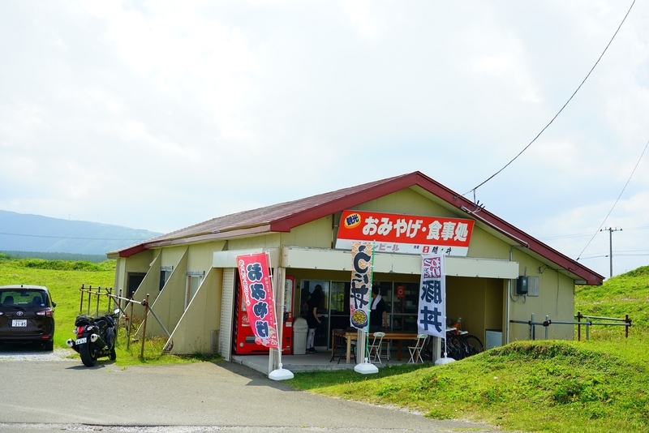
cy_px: 216
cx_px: 324
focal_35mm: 38
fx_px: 685
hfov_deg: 50.7
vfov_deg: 35.1
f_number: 4
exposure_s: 1/1000
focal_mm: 38
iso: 500
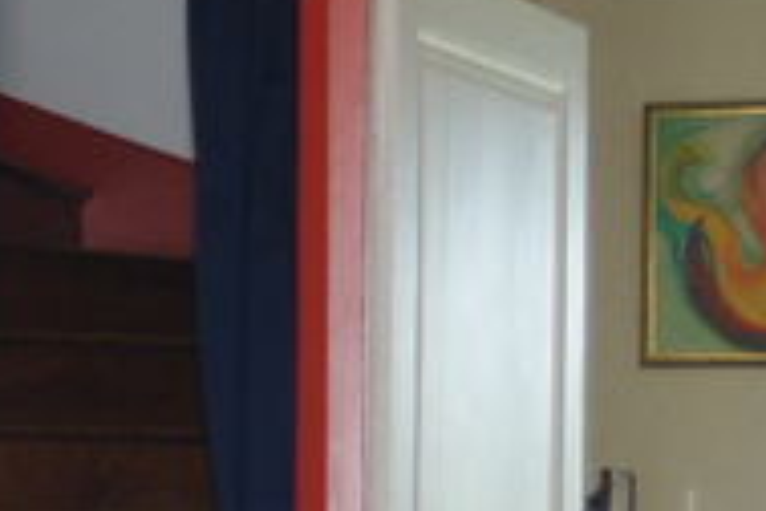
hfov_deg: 13.7
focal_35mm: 143
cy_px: 805
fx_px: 3042
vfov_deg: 9.3
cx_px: -280
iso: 800
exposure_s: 1/50
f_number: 3.5
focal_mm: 18
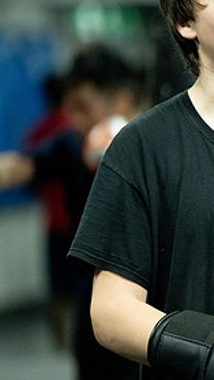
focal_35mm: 435
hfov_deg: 2.8
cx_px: 277
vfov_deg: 5.0
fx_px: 4387
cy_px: 157
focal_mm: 200
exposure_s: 1/500
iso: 6400
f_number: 2.8
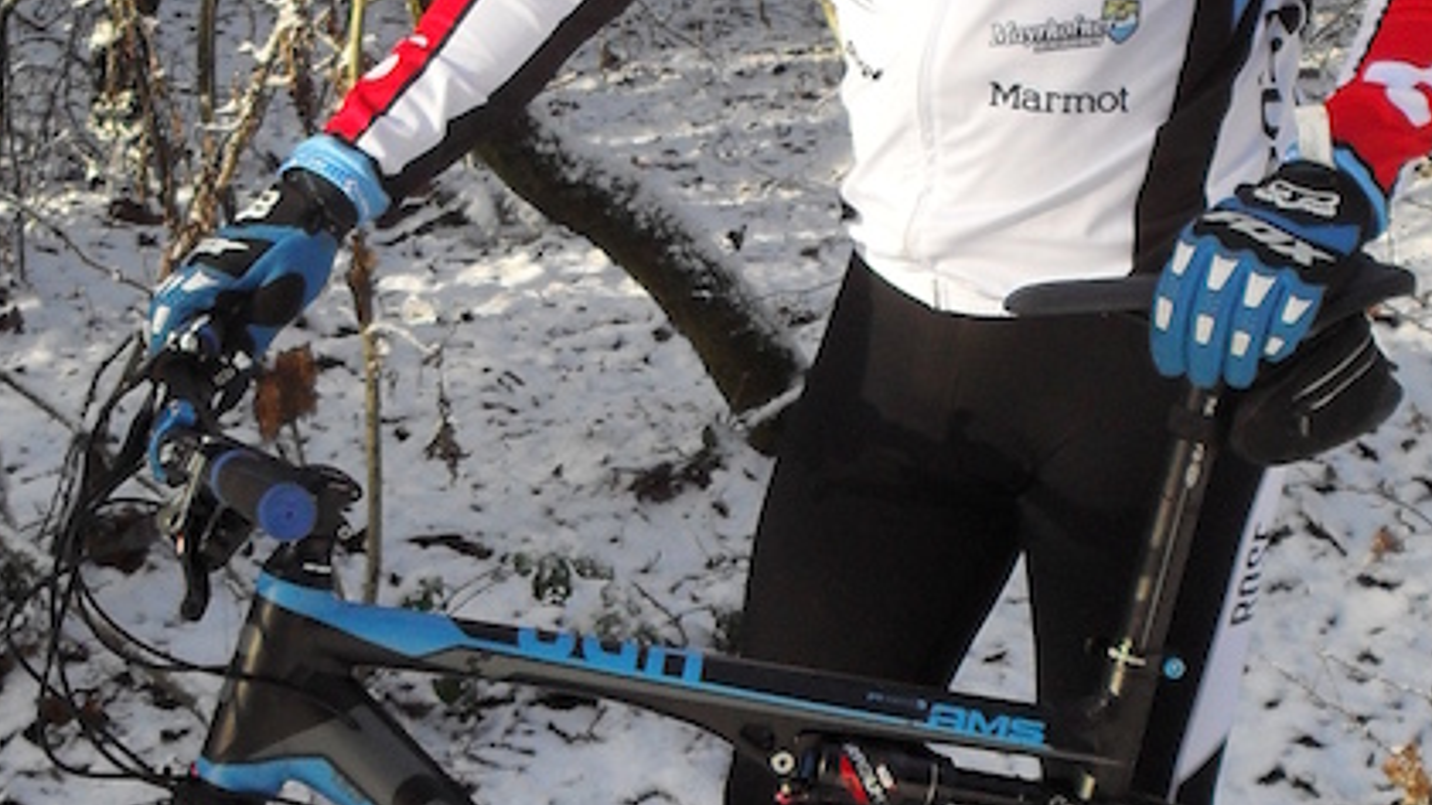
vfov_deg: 13.0
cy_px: 484
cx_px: 767
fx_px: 3530
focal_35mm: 93
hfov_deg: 22.9
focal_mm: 6.3
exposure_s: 1/180
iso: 100
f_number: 3.2
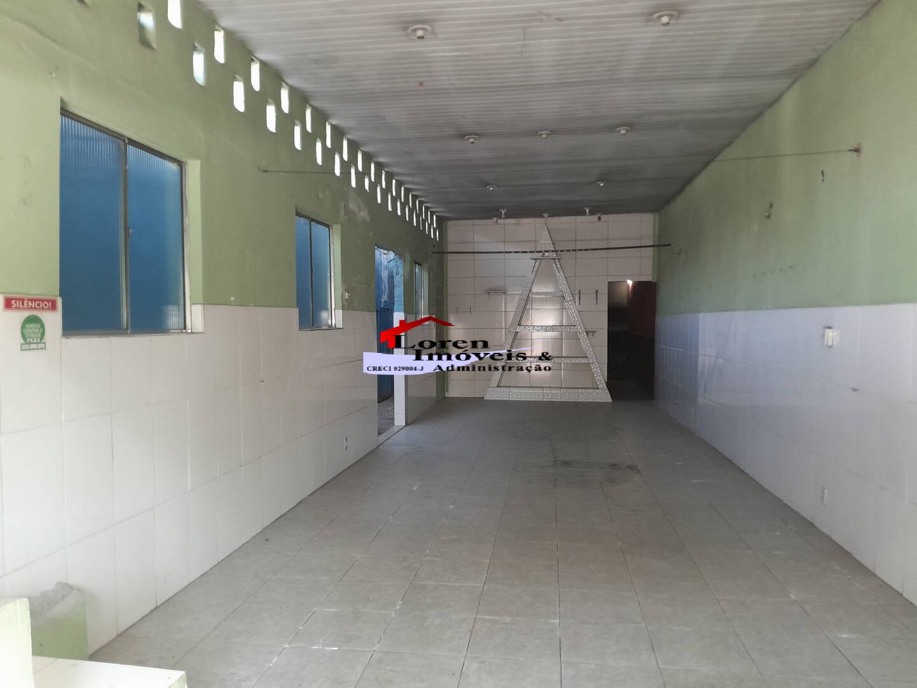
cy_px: 344
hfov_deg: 67.3
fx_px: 689
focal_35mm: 26
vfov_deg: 53.1
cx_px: 458
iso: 320
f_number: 1.8
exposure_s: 1/30
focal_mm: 3.98
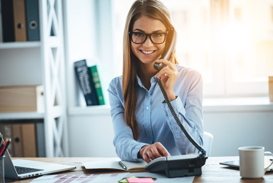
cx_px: 136
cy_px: 92
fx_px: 926
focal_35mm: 122
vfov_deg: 11.3
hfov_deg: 16.8
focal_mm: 122
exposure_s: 1/100
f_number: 3.2
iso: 200
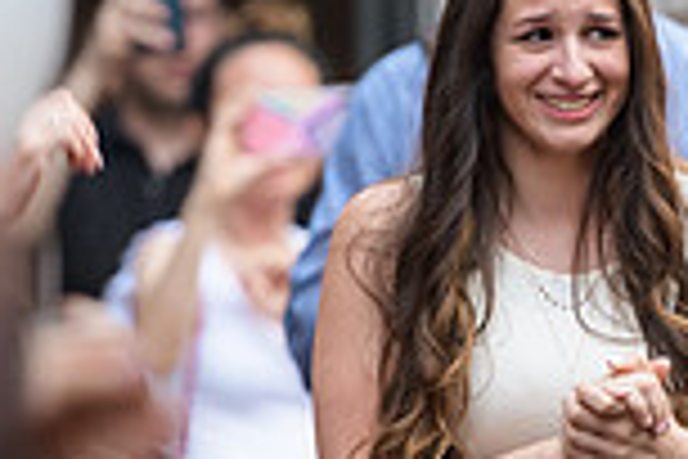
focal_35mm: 757
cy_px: 272
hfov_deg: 2.7
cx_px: 558
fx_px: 14466
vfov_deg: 1.8
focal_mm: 200
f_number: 3.2
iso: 400
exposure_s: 1/125
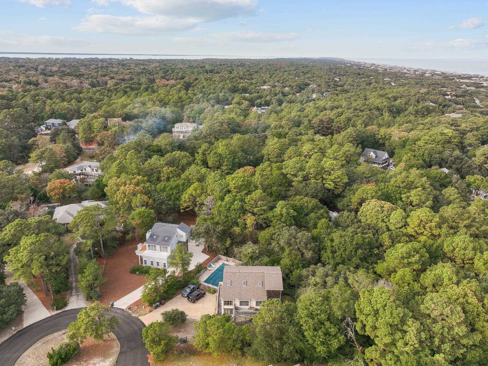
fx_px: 338
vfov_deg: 56.8
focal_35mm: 24
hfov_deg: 71.6
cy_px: 183
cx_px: 244
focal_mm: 12.29
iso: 190
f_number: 2.8
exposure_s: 1/1000
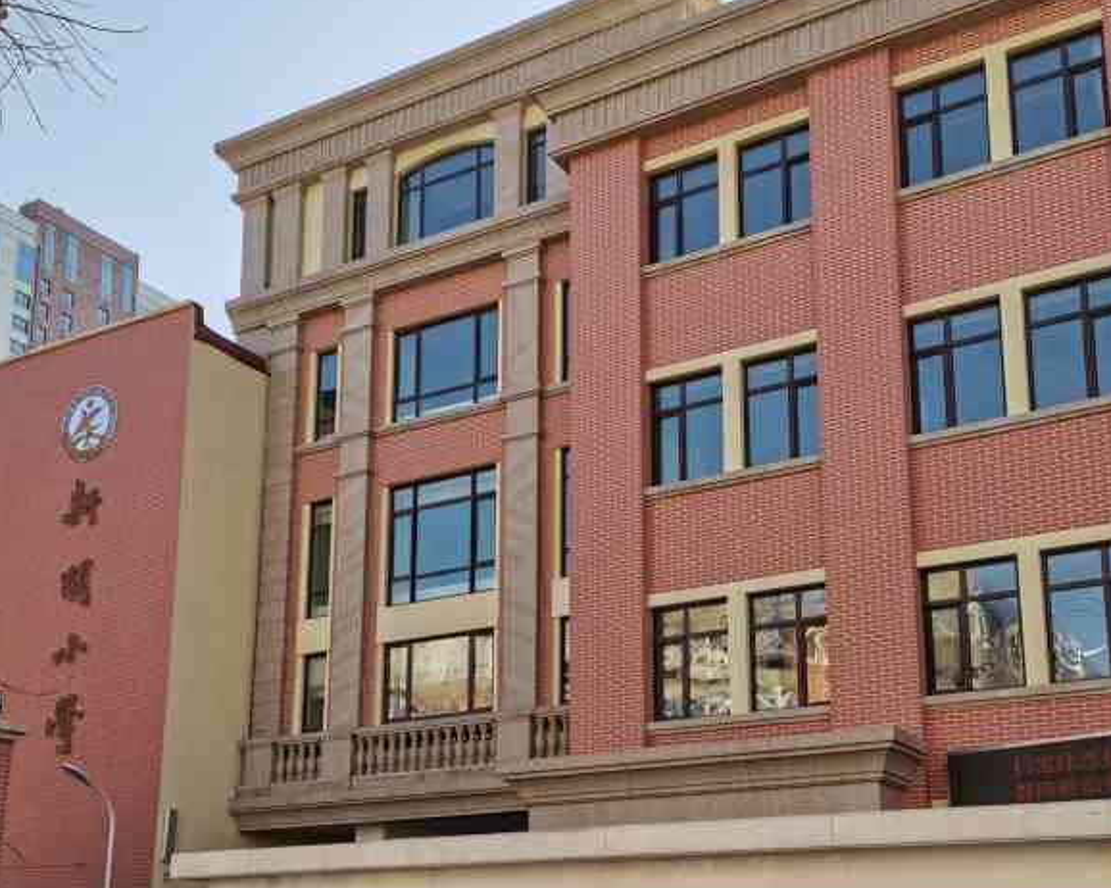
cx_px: 605
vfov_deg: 35.6
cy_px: 668
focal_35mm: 41
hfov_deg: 44.8
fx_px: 1348
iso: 50
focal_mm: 4.75
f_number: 1.8
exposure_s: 1/1429
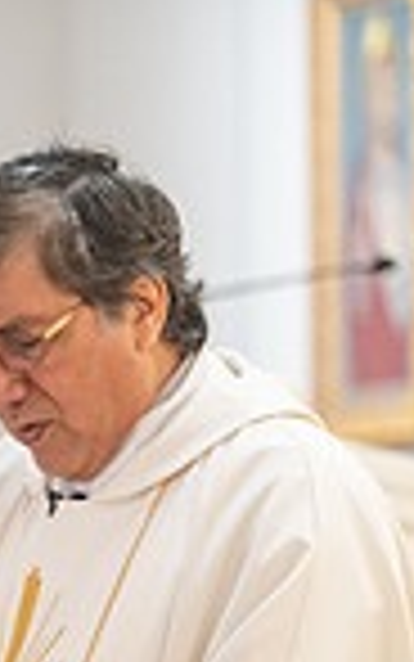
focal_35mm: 441
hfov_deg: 3.0
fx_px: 7953
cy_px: 817
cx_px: -436
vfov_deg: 4.7
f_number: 2.8
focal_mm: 110
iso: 2000
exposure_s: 1/160
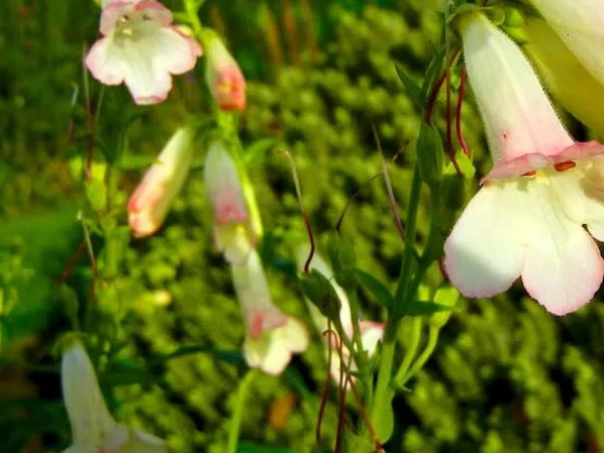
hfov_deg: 25.0
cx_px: 474
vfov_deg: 19.0
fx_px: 1344
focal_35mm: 77
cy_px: 123
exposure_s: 1/404
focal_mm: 8.1
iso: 160
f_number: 7.6
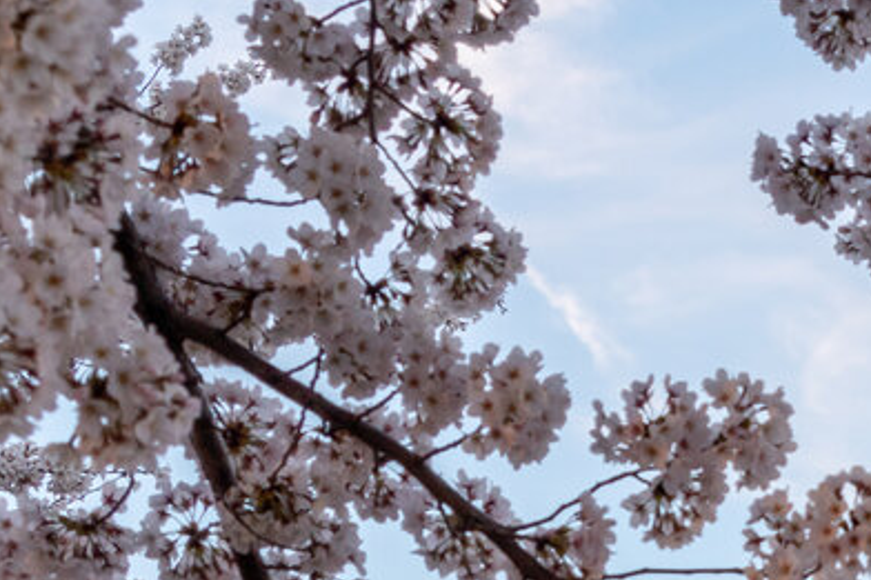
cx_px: 1791
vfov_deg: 6.8
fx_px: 4571
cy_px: 1444
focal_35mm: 189
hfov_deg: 10.0
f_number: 8
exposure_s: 1/80
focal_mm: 37
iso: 200
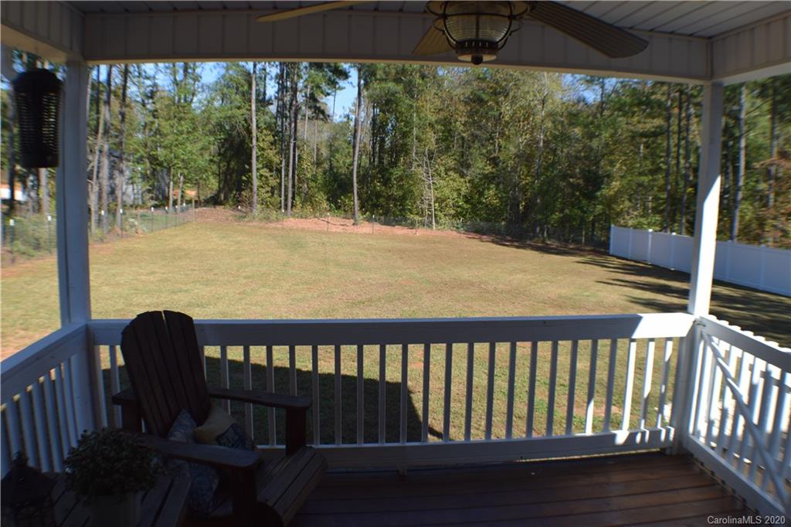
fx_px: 791
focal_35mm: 36
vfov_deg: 36.8
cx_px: 396
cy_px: 264
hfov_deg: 53.1
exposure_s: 1/320
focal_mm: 24
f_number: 9
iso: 200
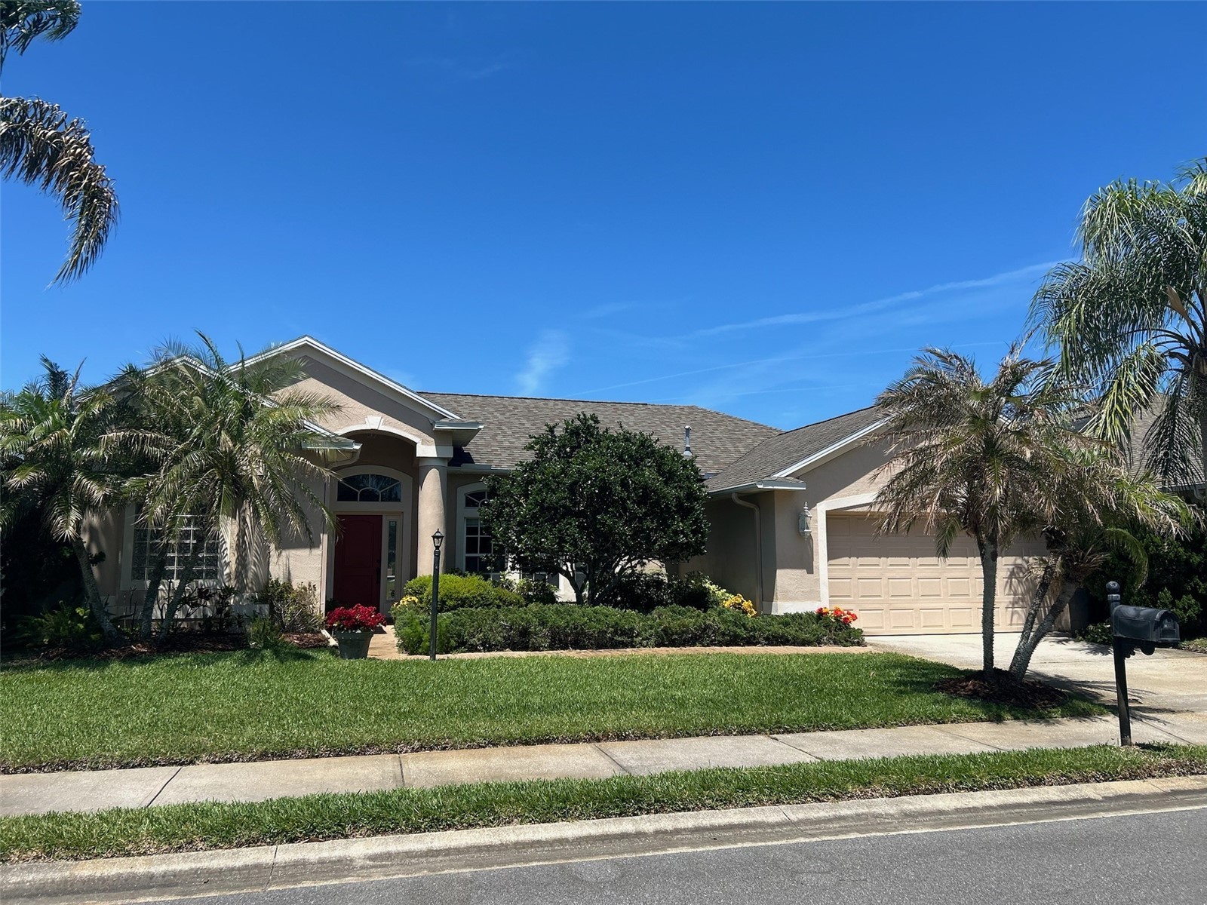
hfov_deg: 67.3
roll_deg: +0.3
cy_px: 452
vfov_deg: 53.1
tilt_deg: +6.9
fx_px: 907
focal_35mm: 26
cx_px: 604
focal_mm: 5.7
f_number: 1.5
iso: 50
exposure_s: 1/3968
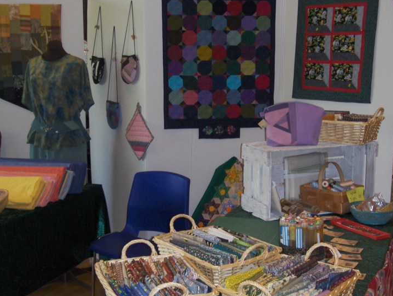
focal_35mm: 62
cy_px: 153
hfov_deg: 31.2
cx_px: 196
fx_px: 705
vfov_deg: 23.7
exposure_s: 1/60
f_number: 3.8
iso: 100
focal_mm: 9.47
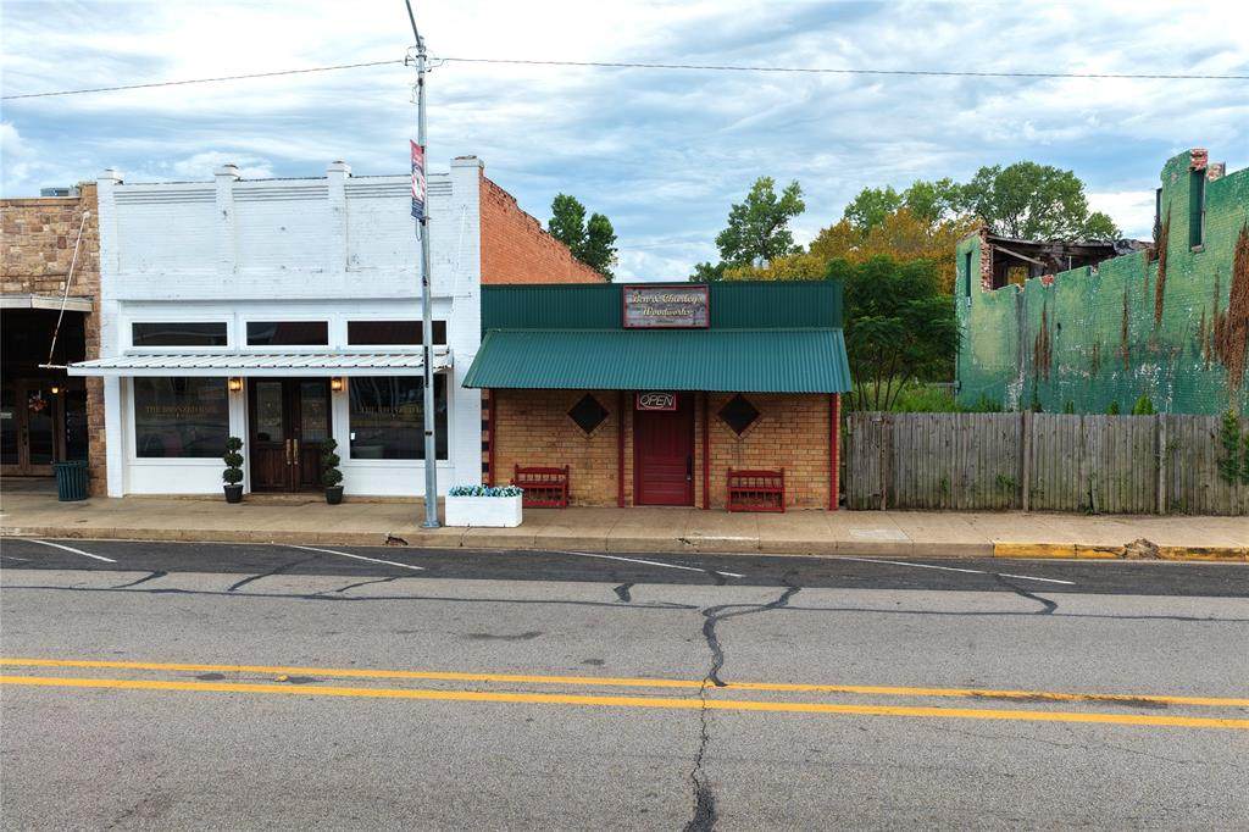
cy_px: 416
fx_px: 971
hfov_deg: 65.5
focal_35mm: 28
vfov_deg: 46.4
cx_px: 624
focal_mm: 14.45
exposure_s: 1/640
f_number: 2.8
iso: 250
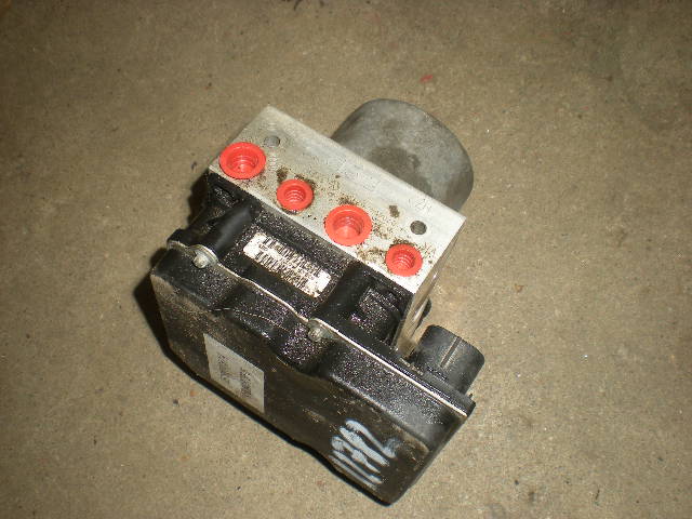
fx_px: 760
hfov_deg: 49.0
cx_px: 346
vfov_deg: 37.7
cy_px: 260
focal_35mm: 38
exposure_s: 1/60
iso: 96
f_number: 4.6
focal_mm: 6.3
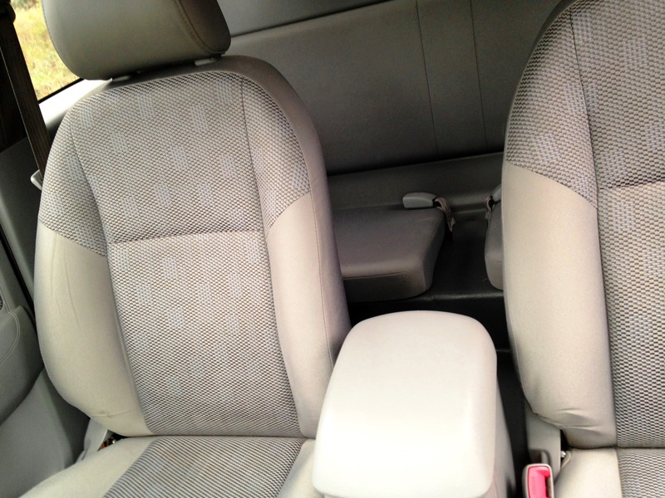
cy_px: 249
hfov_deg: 55.4
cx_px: 332
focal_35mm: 33
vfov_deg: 42.9
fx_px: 634
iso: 50
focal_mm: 4.13
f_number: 2.4
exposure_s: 1/24
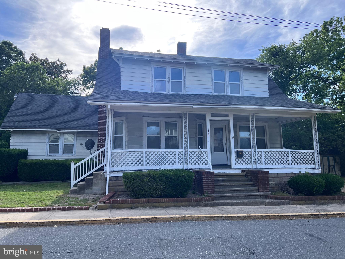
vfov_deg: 53.1
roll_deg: -0.1
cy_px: 130
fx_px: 259
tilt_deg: +6.6
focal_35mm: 26
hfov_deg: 67.3
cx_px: 172
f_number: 1.5
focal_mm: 5.7
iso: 50
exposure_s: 1/1779
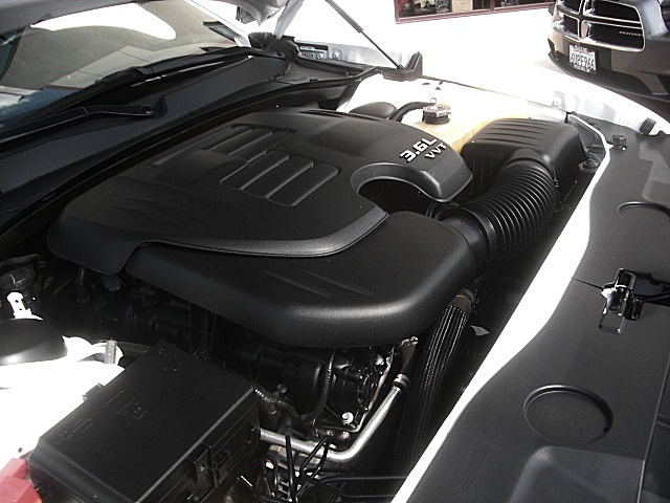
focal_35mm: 36
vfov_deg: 39.7
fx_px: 697
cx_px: 335
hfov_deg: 51.4
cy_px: 252
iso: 50
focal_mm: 6.3
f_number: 2.8
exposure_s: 1/160
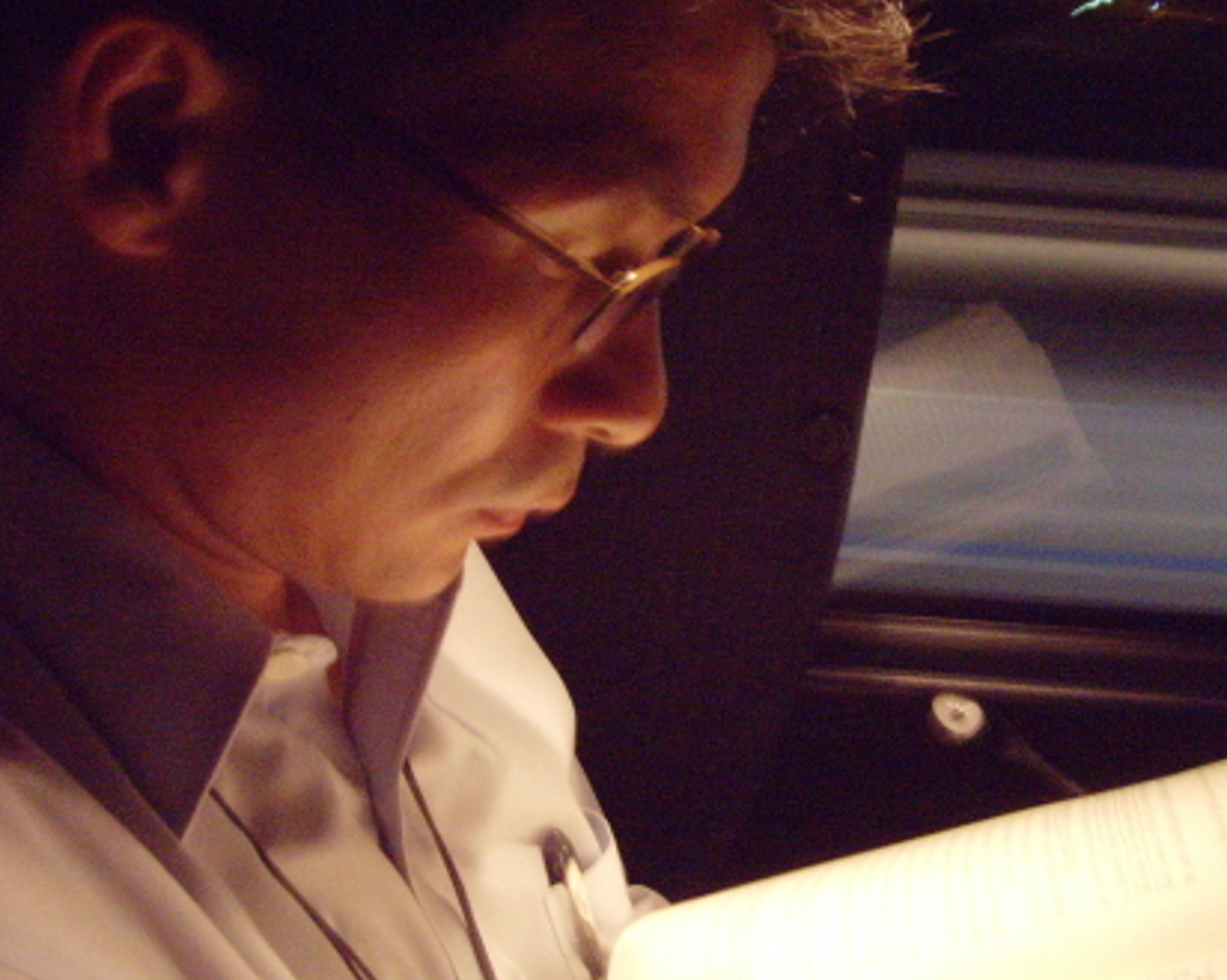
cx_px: 664
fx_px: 1778
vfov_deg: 30.8
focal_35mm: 49
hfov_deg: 38.0
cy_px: 475
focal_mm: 6.6
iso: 200
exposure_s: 1/1.43
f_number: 3.5
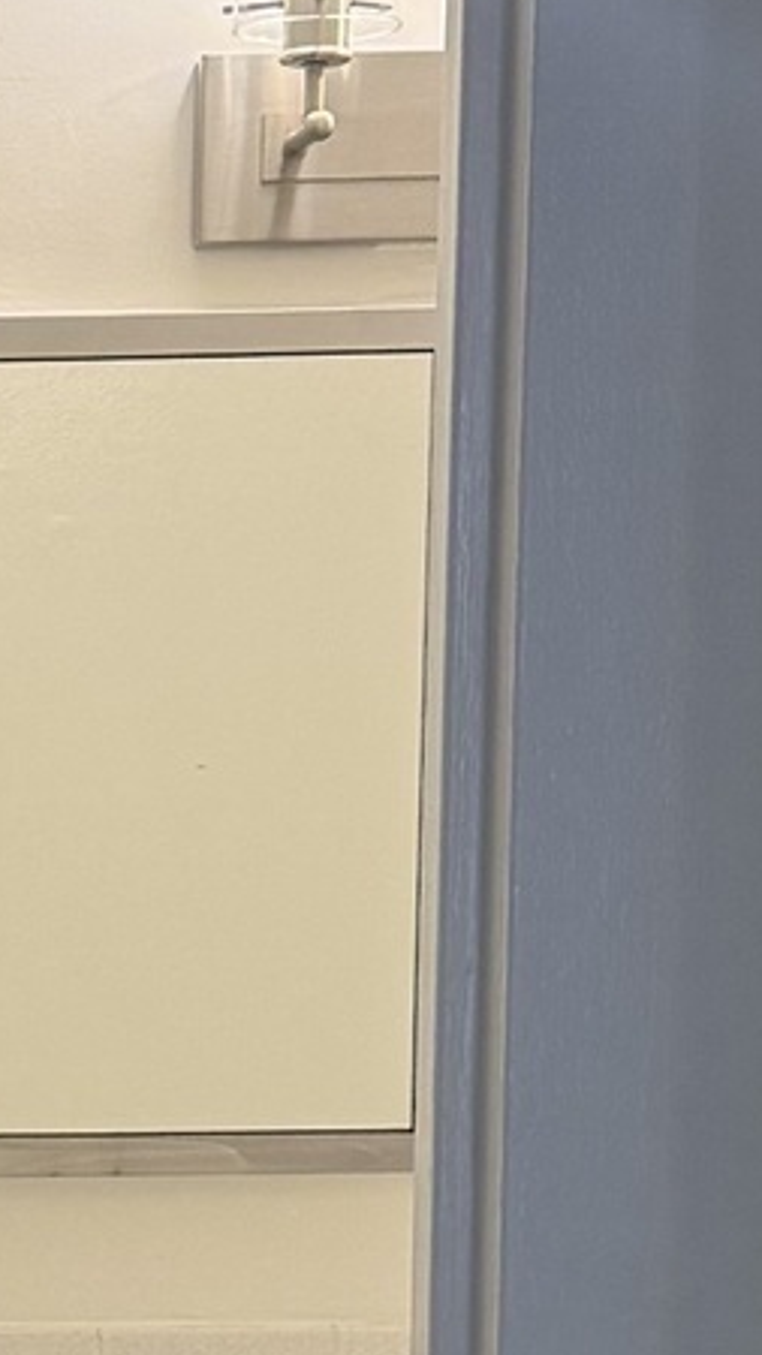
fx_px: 4815
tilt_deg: -6.8
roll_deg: +0.9
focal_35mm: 134
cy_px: 1376
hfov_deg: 8.7
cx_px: -572
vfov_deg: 15.7
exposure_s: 1/156
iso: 160
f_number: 1.78
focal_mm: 6.76
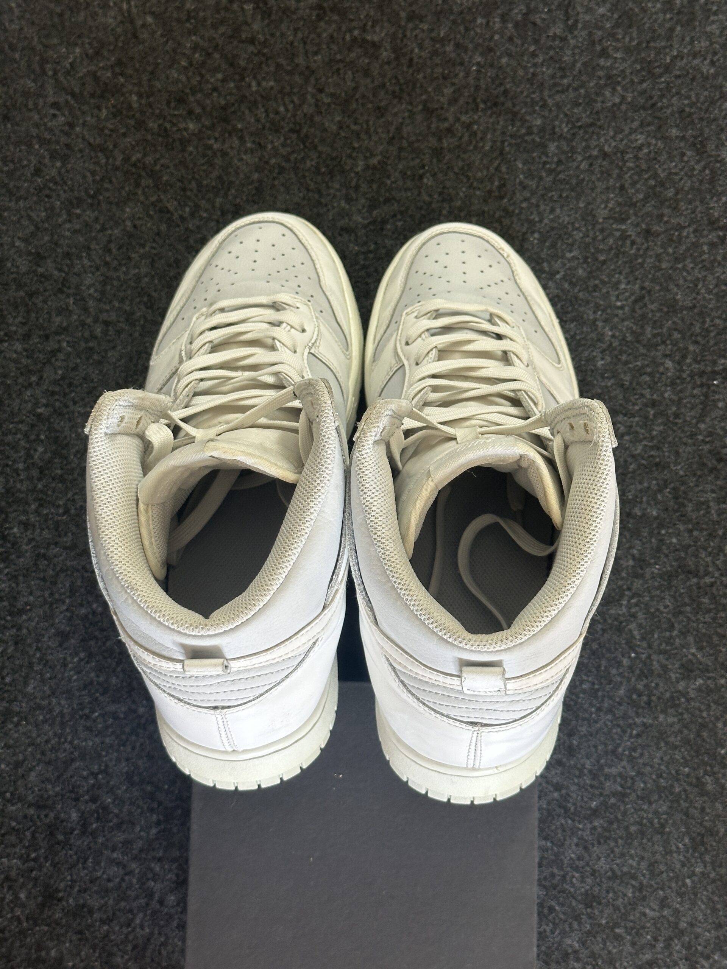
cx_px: 364
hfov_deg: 30.3
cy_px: 484
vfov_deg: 39.7
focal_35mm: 48
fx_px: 1344
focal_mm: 6.86
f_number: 1.78
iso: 80
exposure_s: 1/50
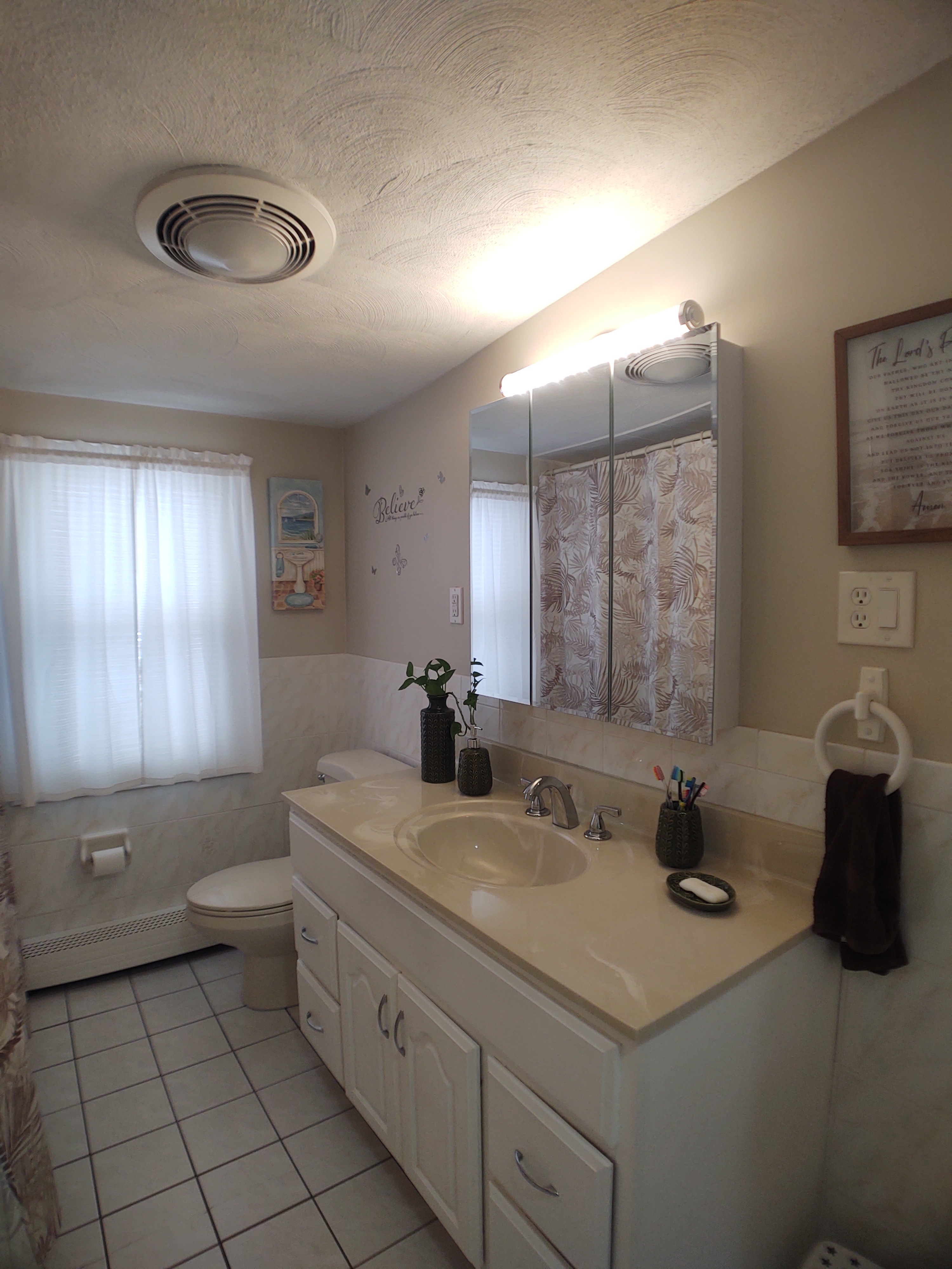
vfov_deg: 65.3
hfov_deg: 51.4
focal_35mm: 27
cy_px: 634
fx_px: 990
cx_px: 476
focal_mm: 4.75
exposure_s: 1/103
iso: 100
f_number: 1.7
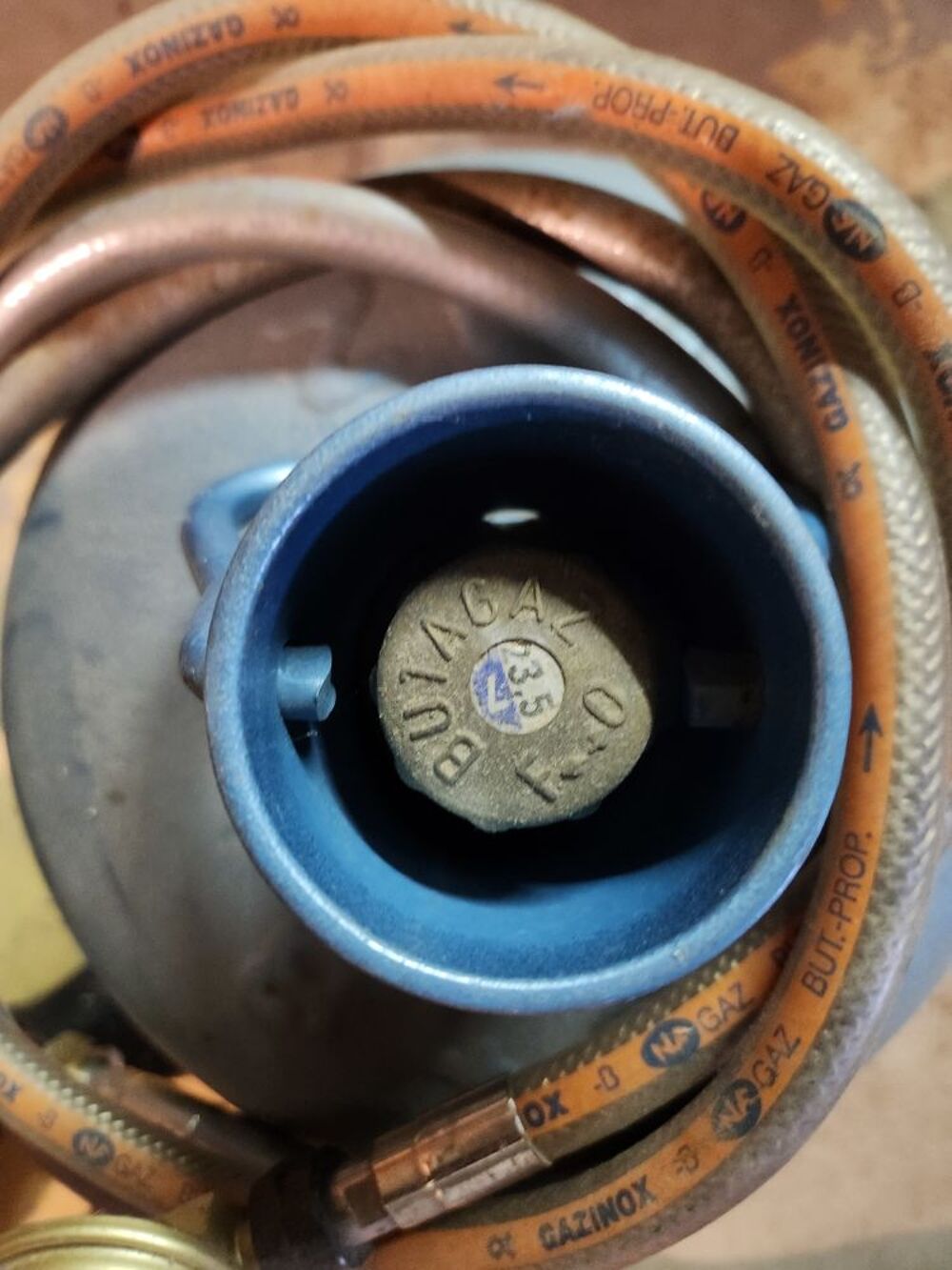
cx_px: 476
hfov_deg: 58.9
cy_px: 635
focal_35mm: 23
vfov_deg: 73.9
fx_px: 843
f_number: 1.8
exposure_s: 1/25
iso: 800
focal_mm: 5.4
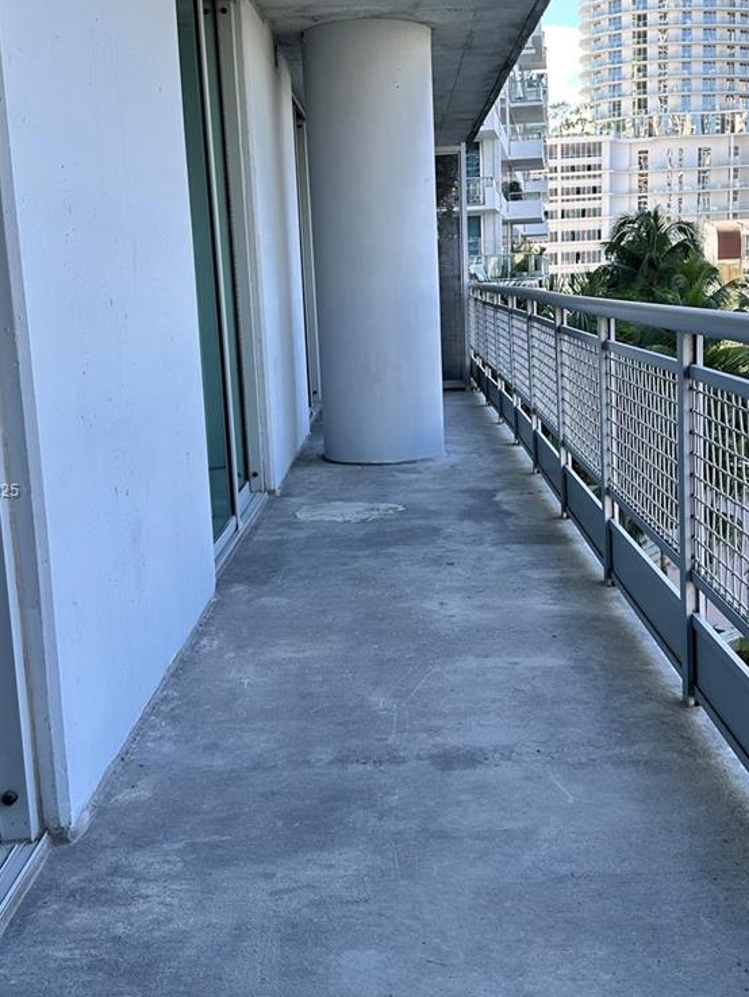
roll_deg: +1.4
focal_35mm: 39
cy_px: 492
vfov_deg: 47.8
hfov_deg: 36.8
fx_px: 1124
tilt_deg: -10.2
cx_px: 380
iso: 80
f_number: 1.78
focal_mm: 6.86
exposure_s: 1/663
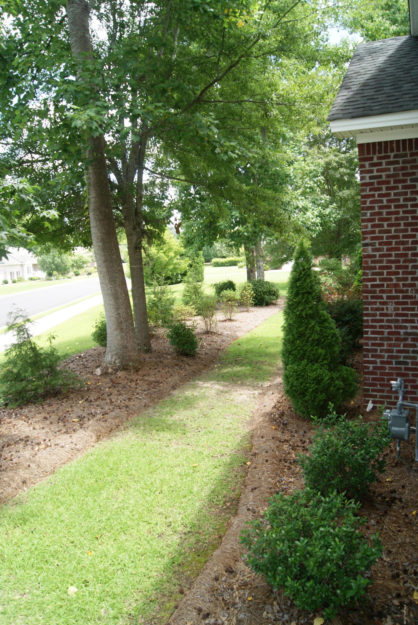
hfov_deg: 48.0
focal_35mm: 27
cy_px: 312
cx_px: 209
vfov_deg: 67.3
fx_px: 469
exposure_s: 1/160
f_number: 5.6
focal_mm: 18
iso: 100
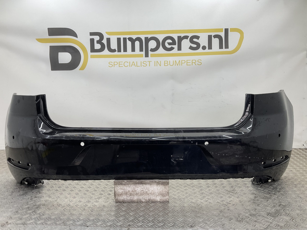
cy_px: 115
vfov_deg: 48.2
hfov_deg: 61.7
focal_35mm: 29
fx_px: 257
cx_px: 154
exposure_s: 1/106
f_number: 1.8
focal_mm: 3
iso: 16
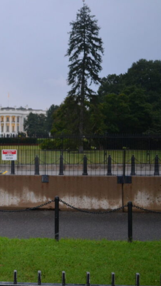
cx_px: -31
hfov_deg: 21.4
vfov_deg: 39.9
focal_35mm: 52
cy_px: 143
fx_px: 395
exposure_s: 1/60
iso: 800
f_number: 4
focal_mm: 22
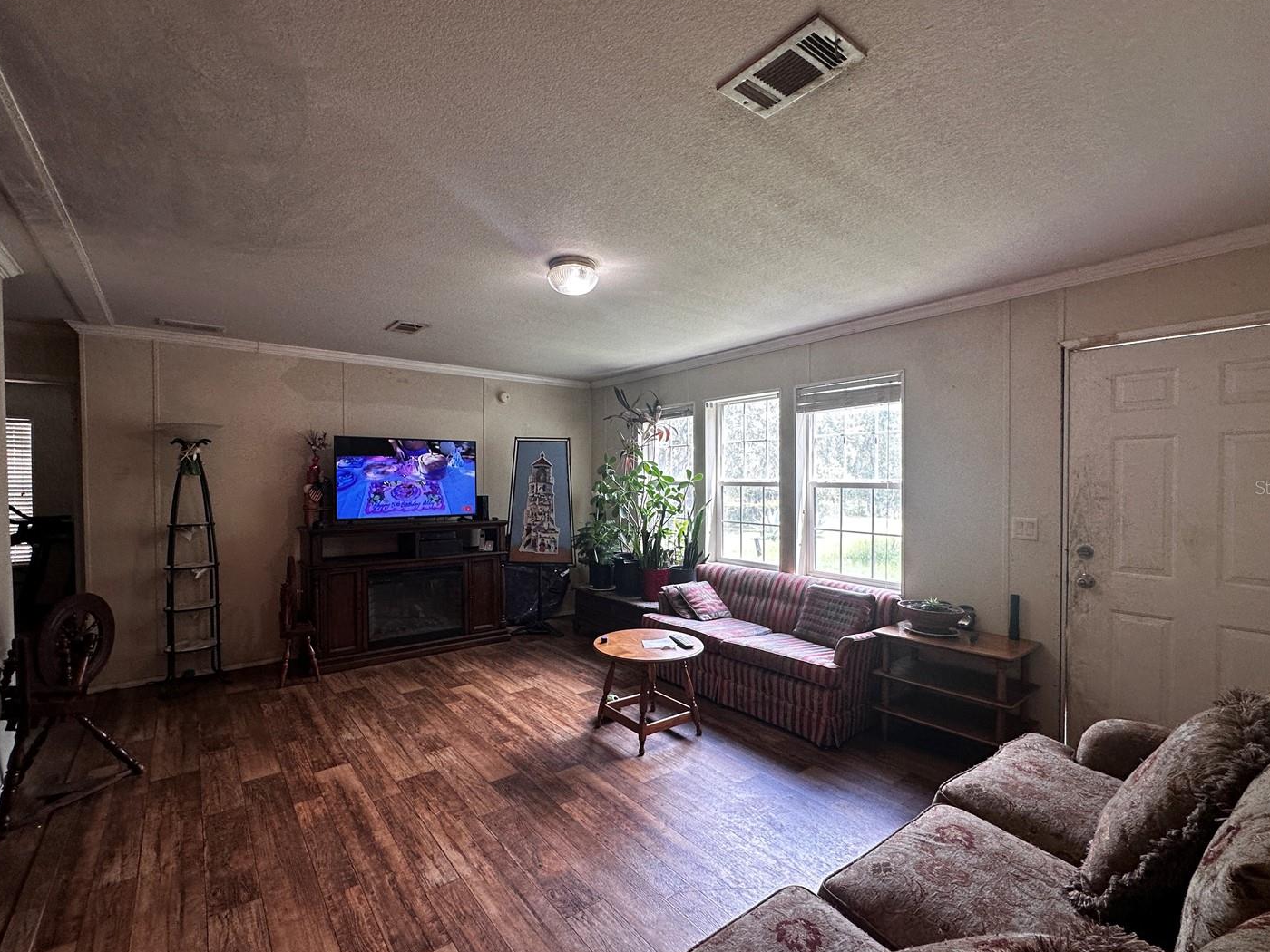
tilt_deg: -1.6
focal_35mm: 16
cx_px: 615
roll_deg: +0.1
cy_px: 487
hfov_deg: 94.5
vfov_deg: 78.1
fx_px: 587
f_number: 2.2
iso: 125
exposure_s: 1/120
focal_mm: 2.22
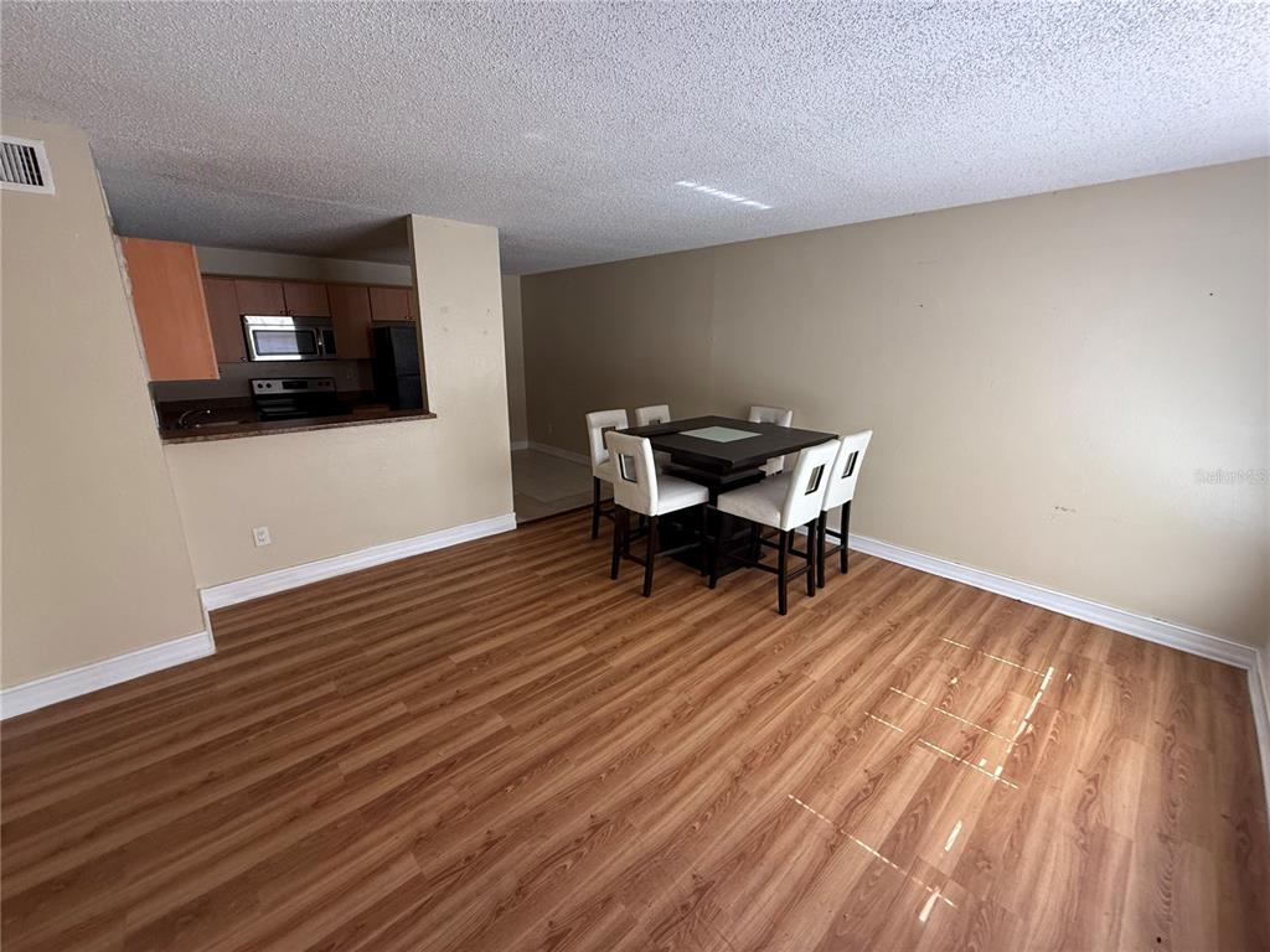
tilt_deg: -15.1
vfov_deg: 85.7
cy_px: 476
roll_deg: -0.1
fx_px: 514
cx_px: 635
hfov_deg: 102.1
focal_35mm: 14
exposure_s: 1/99
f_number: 2.2
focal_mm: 2.22
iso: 250
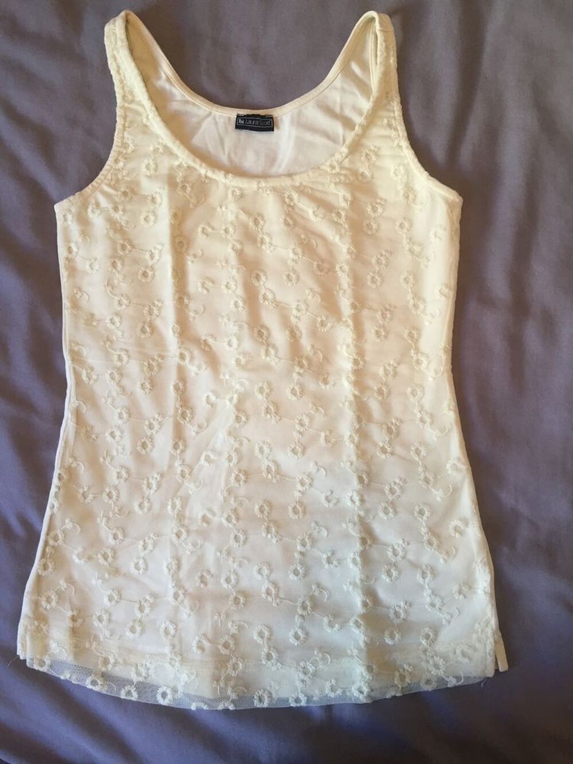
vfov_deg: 61.7
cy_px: 382
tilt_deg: -84.9
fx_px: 640
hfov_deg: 48.2
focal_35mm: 29
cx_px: 286
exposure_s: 1/33
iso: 125
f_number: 2.2
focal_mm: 4.15
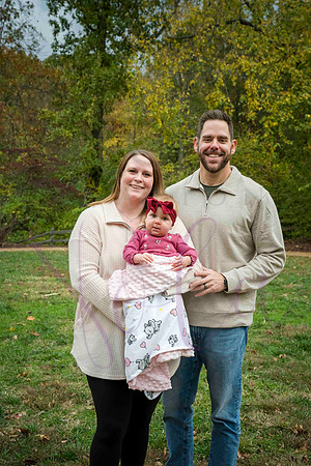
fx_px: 583
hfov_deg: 29.9
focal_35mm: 45
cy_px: 233
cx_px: 156
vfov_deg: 43.6
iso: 400
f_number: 7.1
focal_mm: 45
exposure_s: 1/500
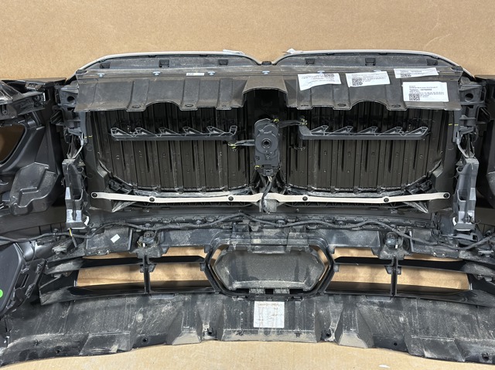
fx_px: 686
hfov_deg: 39.7
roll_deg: +2.3
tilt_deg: -33.1
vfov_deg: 30.2
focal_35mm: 48
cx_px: 248
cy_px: 185
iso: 500
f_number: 1.78
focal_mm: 6.86
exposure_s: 1/33
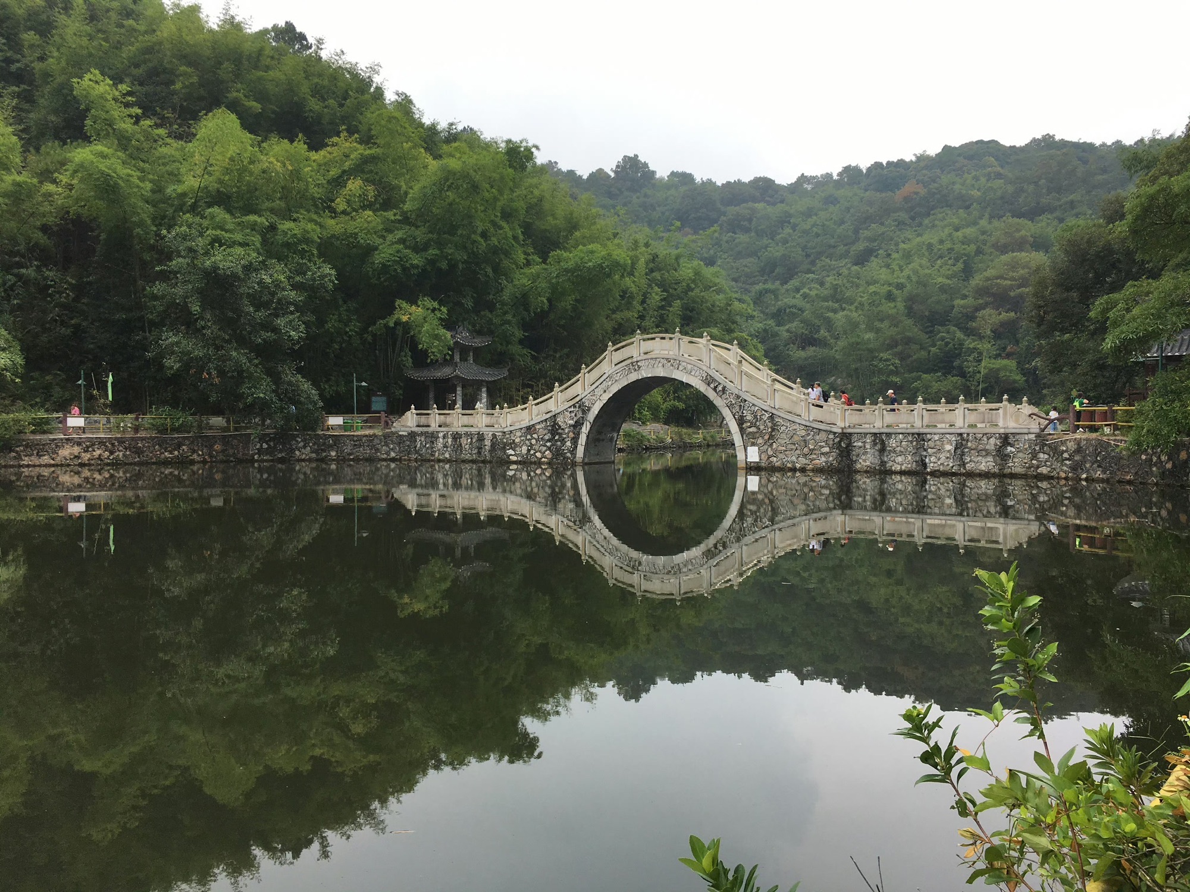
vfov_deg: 48.2
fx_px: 997
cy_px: 446
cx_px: 595
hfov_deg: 61.7
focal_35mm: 29
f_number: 2.2
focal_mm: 4.15
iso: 25
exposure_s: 1/353
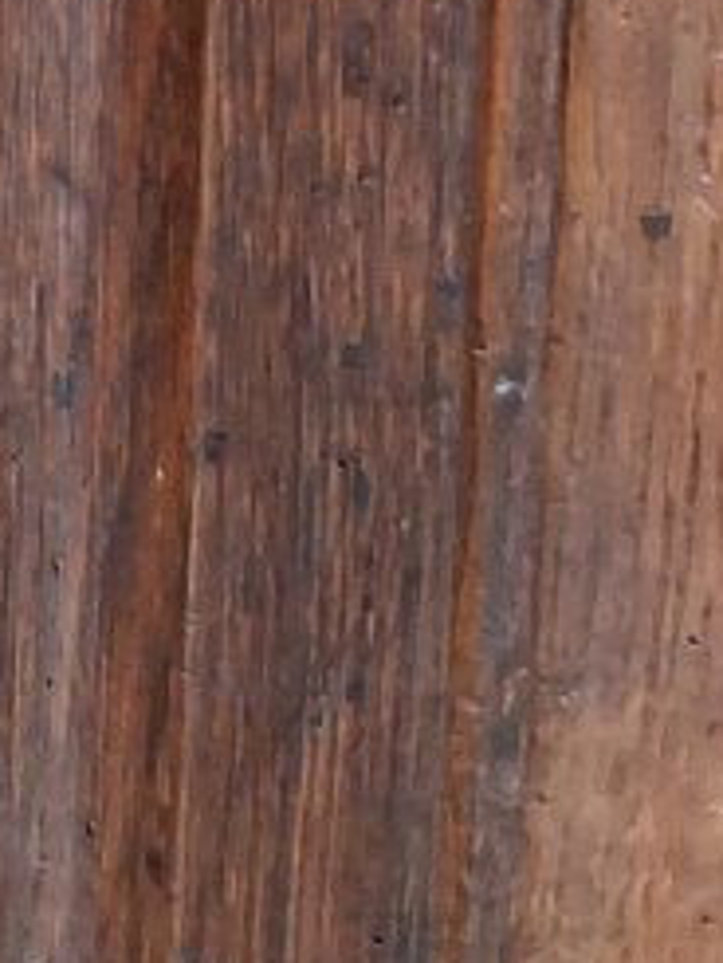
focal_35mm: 132
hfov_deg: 10.5
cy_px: -279
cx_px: -629
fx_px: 3673
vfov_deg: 14.3
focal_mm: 4
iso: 1000
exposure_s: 1/25
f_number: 1.8
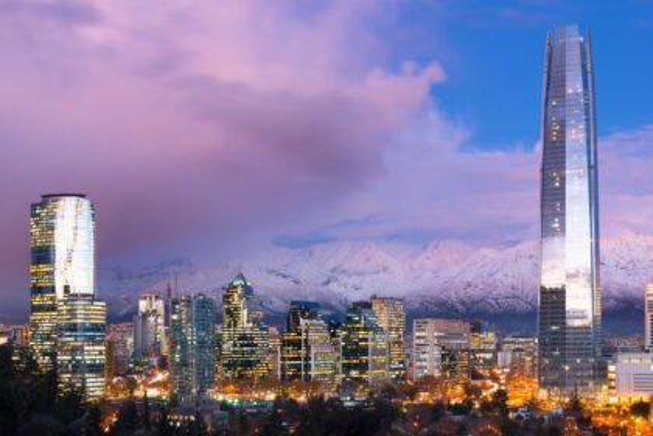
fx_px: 907
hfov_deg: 39.6
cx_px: 326
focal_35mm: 50
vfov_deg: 27.0
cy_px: 218
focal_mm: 50
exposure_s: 8
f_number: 8
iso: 100
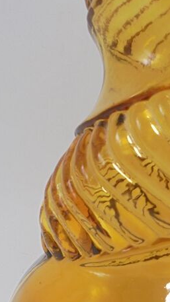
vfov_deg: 28.3
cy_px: 248
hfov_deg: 16.2
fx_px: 585
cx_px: 174
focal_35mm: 73
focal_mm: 6.1
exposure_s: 1/60
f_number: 4
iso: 100
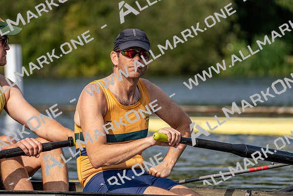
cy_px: 98
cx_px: 146
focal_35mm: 264
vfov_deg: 5.2
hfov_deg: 7.8
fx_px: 2149
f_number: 5.6
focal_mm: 264
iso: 200
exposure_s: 1/1600
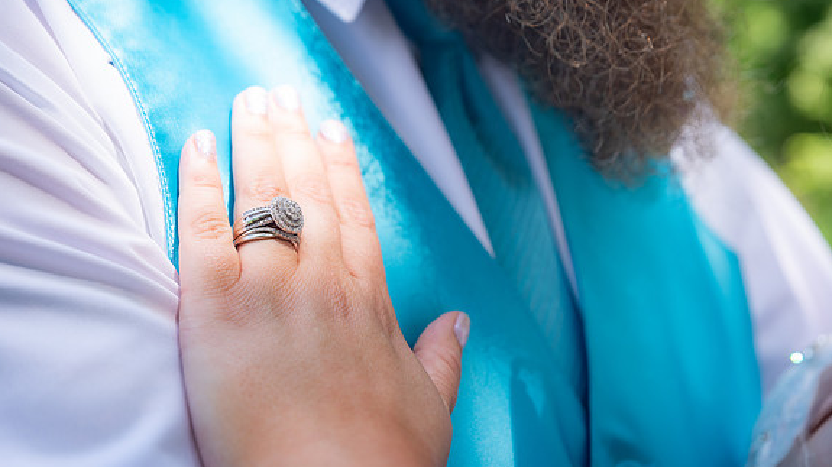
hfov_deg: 28.6
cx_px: 415
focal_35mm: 74
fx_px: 1632
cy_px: 212
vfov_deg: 16.3
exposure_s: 1/125
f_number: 5
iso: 100
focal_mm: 70
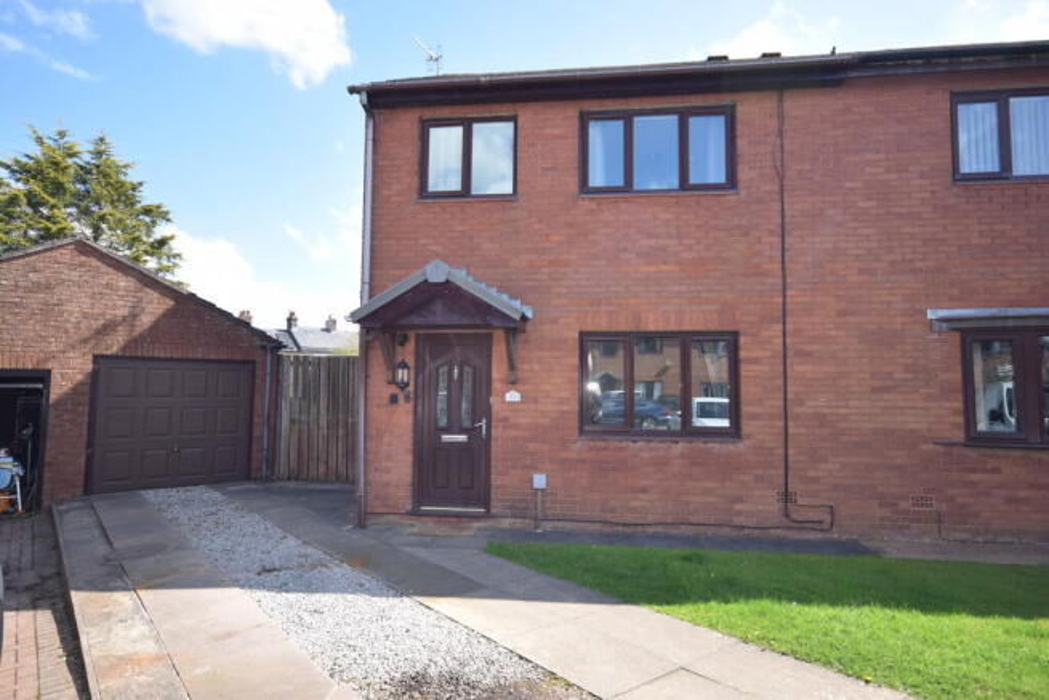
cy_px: 350
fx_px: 612
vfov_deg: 59.5
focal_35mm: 21
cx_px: 524
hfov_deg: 81.2
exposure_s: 1/160
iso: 100
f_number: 6.3
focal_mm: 14
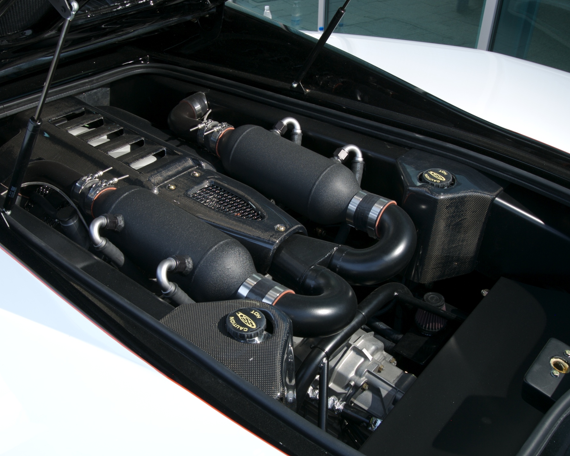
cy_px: 228
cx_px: 267
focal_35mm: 34
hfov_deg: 52.8
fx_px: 574
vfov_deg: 43.4
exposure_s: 1/10
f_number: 11
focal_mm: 20
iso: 100
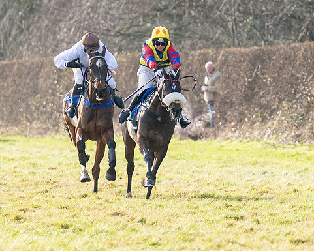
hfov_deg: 2.9
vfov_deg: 2.3
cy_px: 111
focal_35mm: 664
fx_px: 6172
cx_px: 250
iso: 400
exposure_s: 1/2500
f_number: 2.8
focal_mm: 140
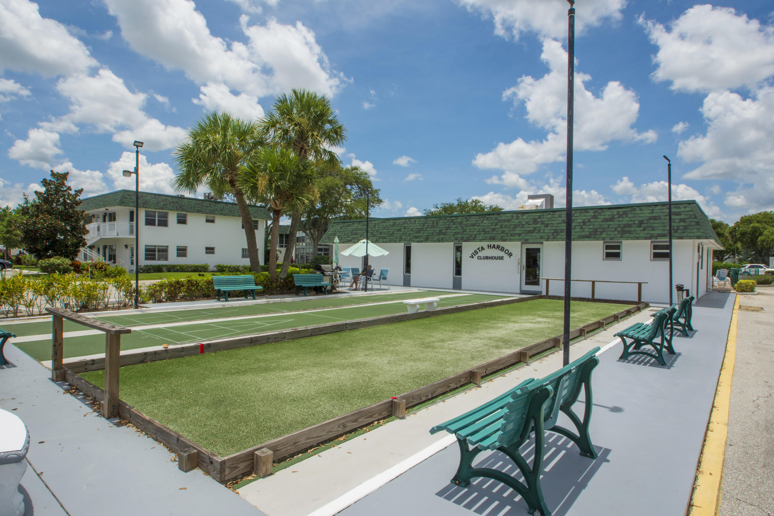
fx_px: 419
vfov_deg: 63.2
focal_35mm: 20
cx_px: 387
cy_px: 258
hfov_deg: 85.4
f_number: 16
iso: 200
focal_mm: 13
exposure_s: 1/250
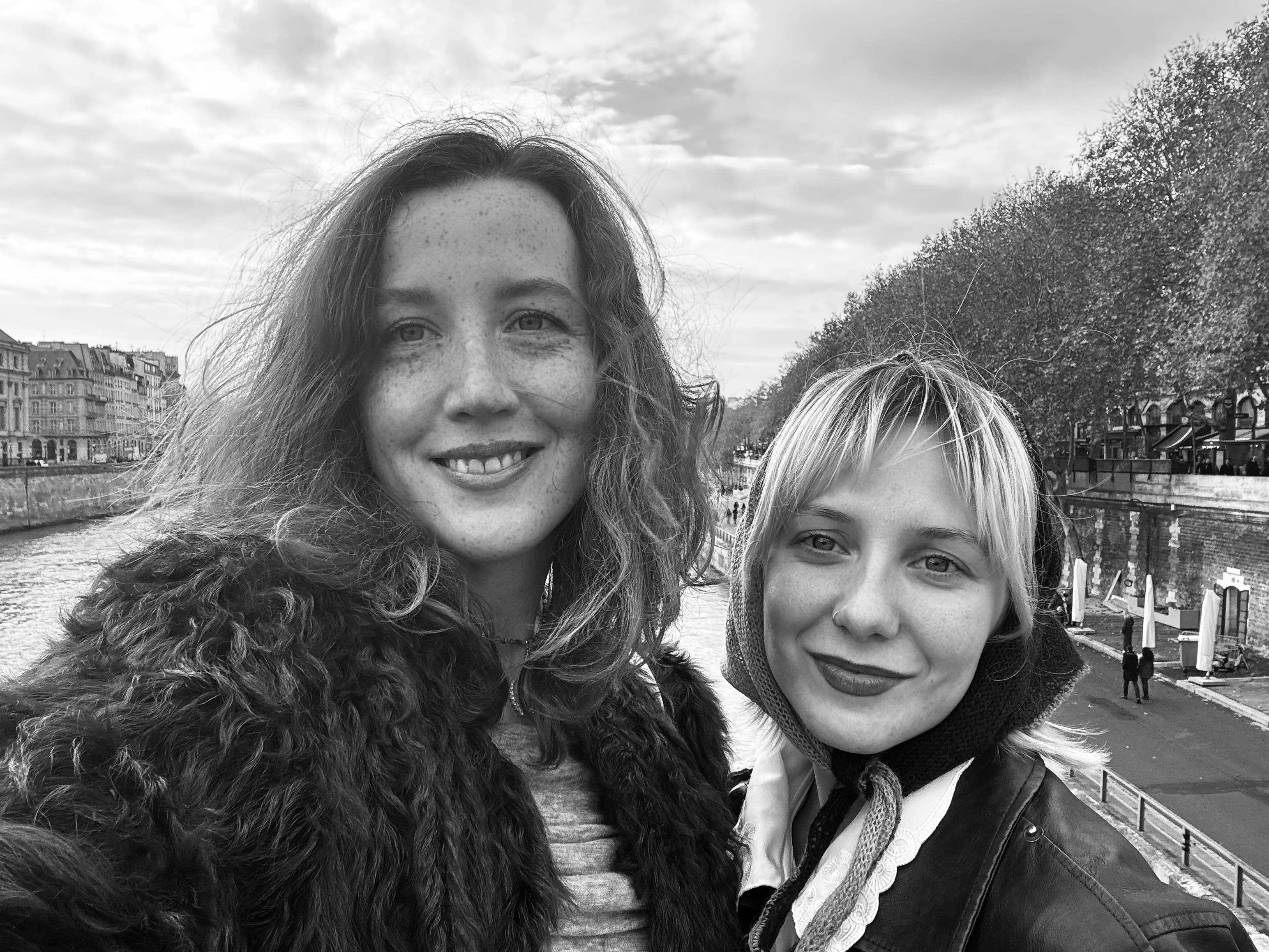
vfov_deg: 46.8
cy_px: 476
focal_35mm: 30
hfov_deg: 60.0
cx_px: 634
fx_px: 1100
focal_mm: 2.69
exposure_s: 1/160
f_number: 1.9
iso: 25
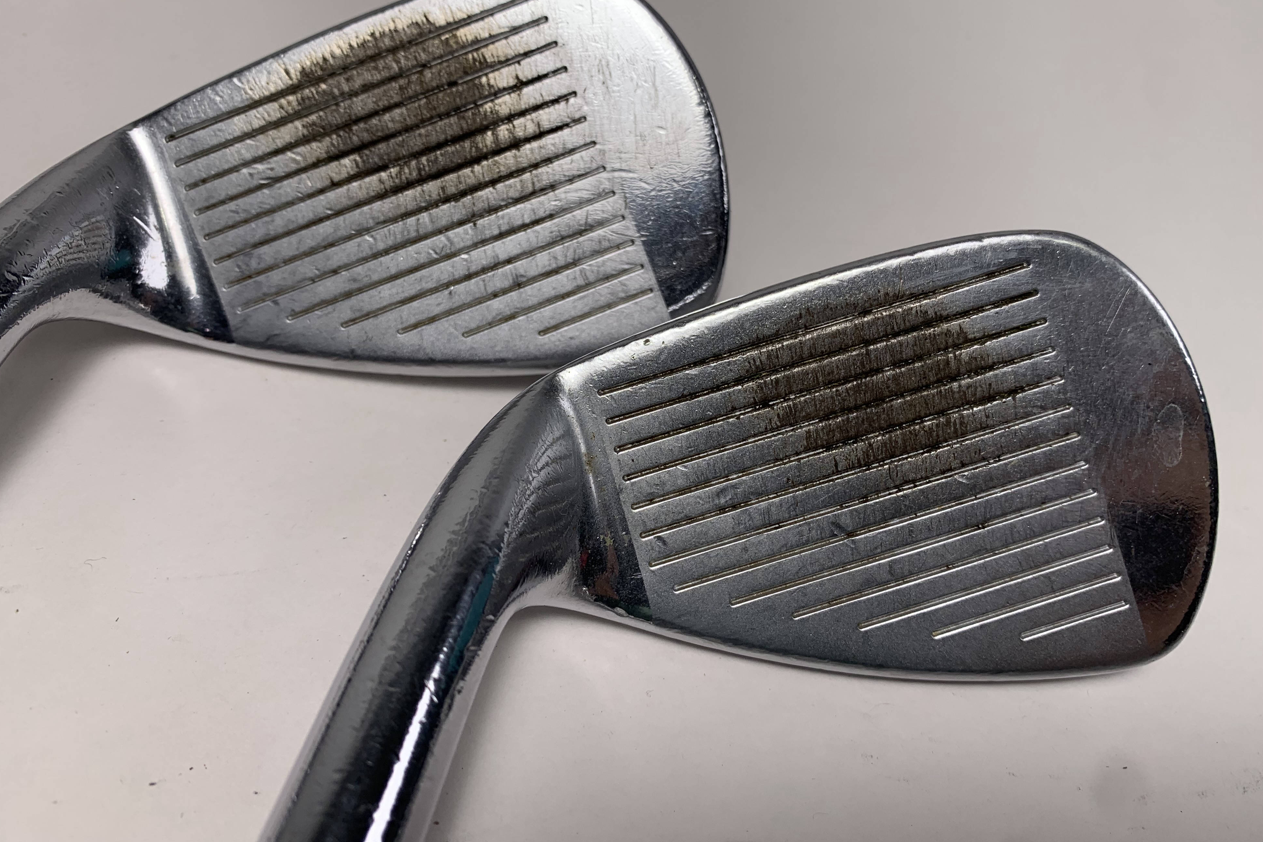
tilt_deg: -48.8
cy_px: 383
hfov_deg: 65.5
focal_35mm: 28
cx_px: 639
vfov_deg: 46.3
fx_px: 982
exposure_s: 1/389
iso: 25
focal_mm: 4.25
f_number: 1.8
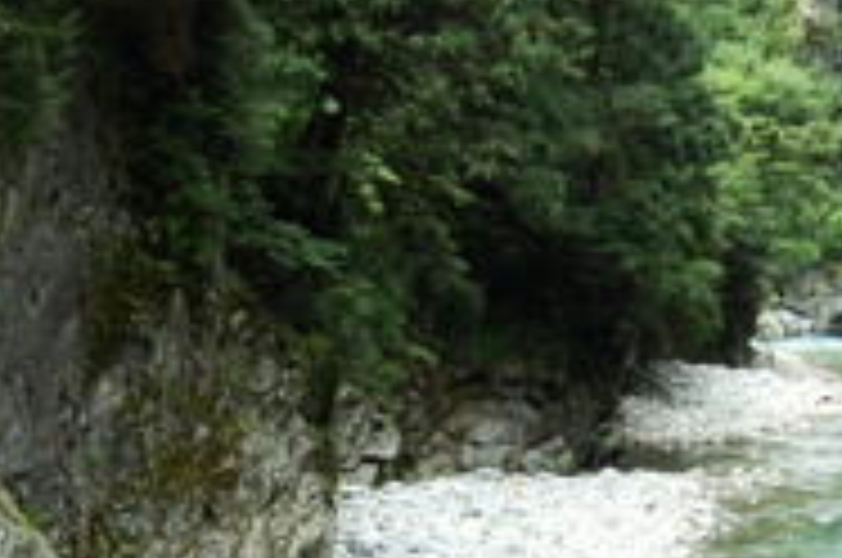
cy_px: 502
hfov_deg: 19.3
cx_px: 509
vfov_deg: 12.8
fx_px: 2475
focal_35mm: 106
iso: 400
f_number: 5
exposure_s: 1/100
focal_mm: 22
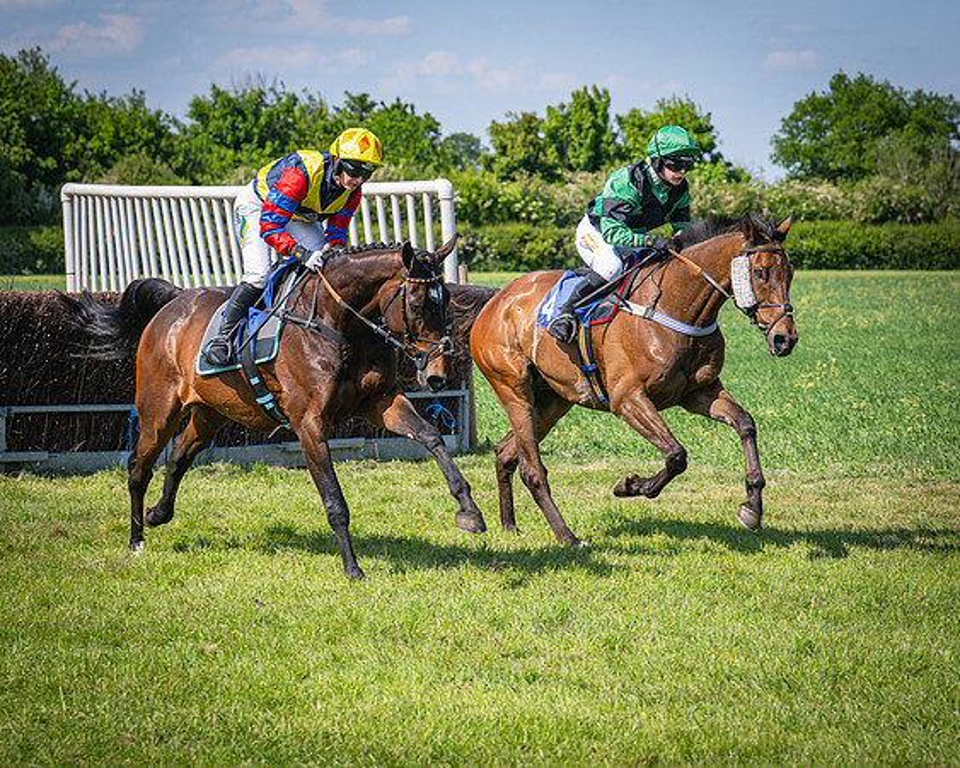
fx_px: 3905
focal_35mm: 138
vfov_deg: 11.2
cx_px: 555
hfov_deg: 14.0
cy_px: 374
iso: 400
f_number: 5
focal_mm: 96
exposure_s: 1/2000
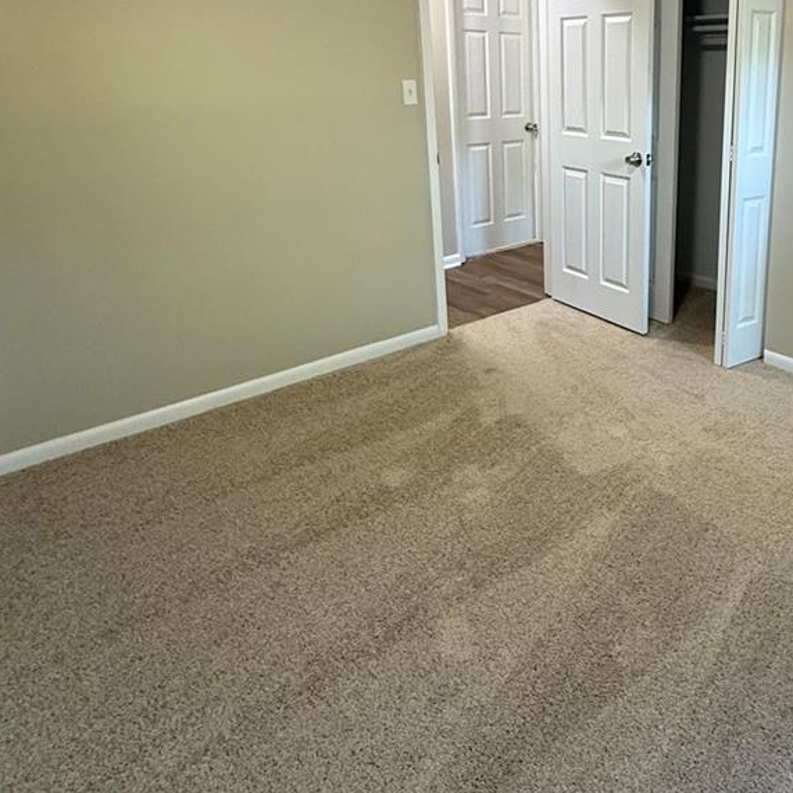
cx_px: 610
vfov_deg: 59.0
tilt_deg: -13.9
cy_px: 240
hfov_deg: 57.4
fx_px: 674
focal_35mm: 26
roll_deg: -0.8
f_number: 2.2
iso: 320
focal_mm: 2.22
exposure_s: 1/60
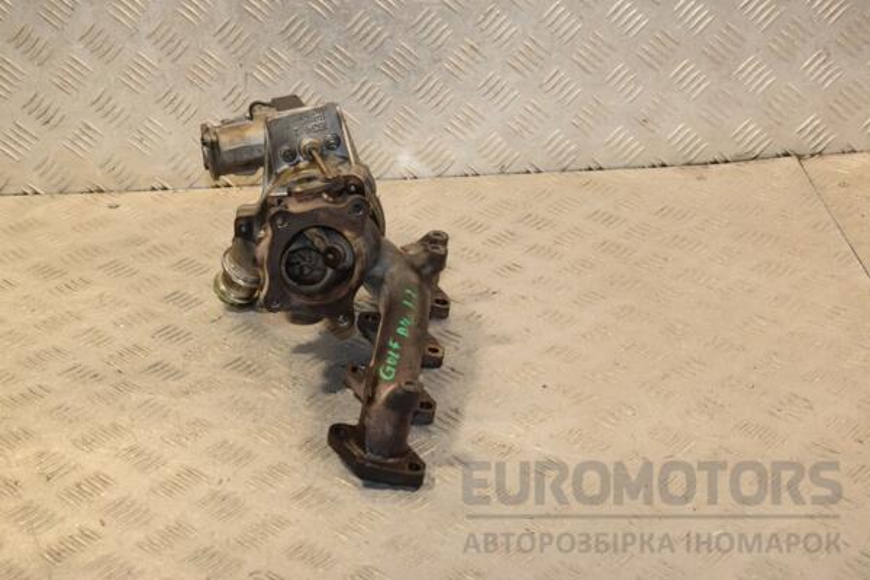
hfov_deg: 31.9
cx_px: 435
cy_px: 290
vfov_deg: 21.6
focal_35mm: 63
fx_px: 1522
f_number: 8
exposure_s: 1/200
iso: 800
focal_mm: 42
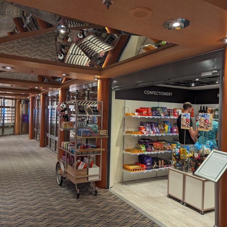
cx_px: 116
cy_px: 116
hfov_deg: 55.6
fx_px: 215
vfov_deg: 55.6
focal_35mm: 29
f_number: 1.85
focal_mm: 6.81
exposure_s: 1/120
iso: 333
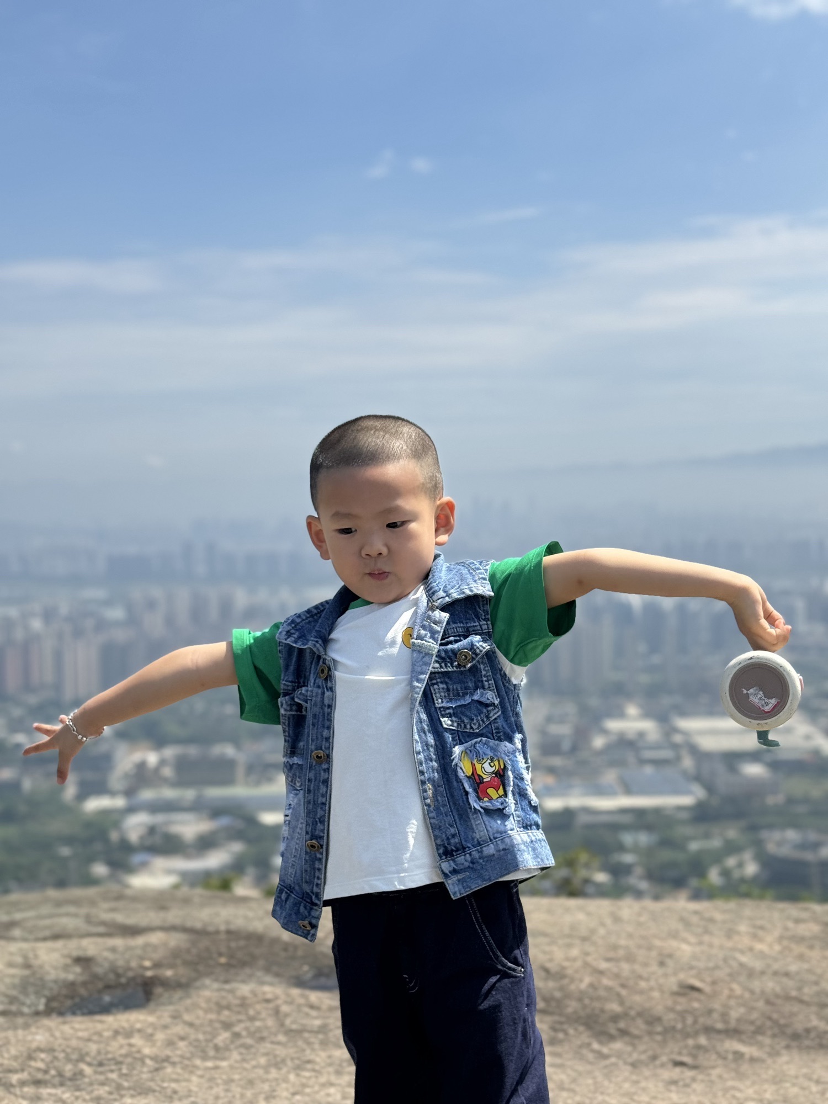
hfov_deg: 30.3
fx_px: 1531
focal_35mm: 48
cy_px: 552
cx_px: 414
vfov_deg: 39.7
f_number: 1.78
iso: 64
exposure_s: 1/5848
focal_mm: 6.76
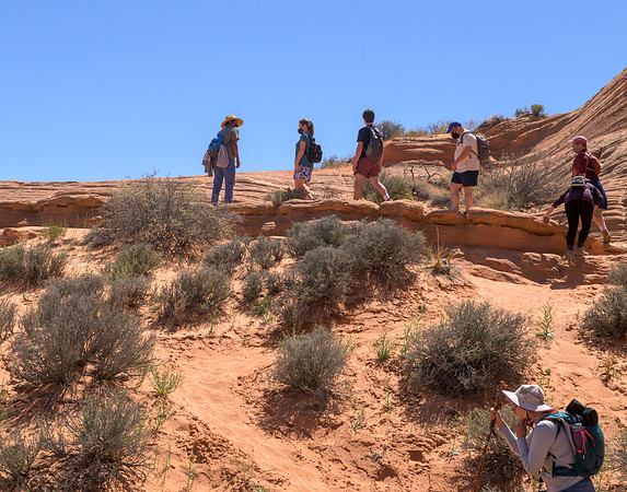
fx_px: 1231
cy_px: 246
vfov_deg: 22.6
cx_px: 258
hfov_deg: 28.5
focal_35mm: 67
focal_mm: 60
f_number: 22
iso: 360
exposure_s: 1/125
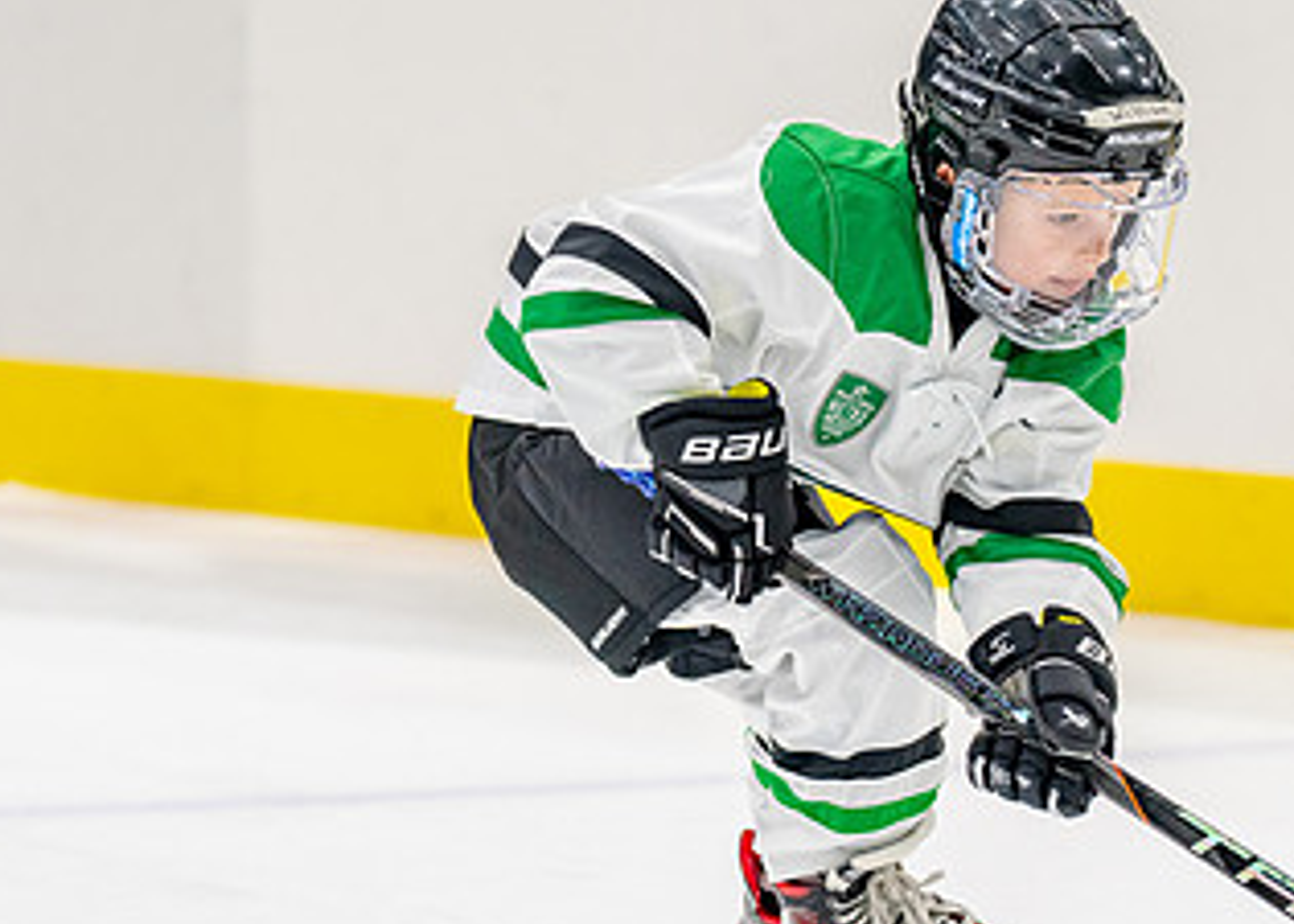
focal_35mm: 317
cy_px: 443
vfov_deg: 4.5
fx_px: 11650
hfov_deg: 6.4
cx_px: 572
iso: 1000
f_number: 2.8
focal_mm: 131
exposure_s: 1/1250
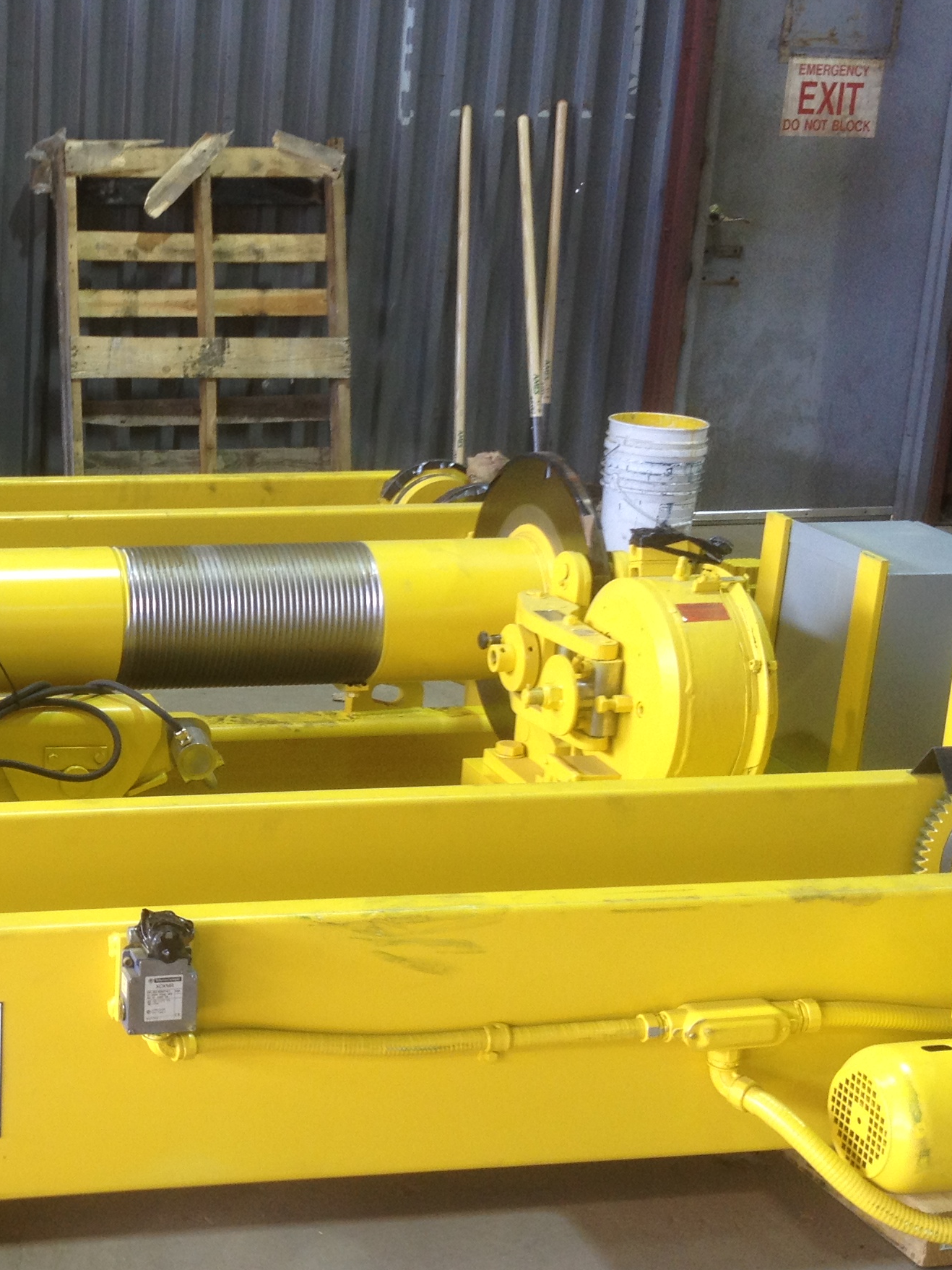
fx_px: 2384
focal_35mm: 65
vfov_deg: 29.8
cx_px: 20
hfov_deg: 21.8
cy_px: 678
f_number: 2.4
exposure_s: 1/30
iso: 64
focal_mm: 4.28
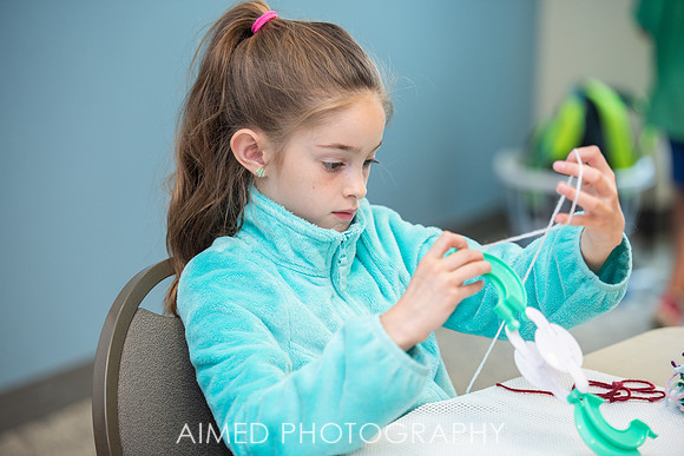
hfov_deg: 16.8
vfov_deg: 11.2
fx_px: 2318
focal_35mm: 122
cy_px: 228
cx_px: 342
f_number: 3.2
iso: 320
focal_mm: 122
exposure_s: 1/200
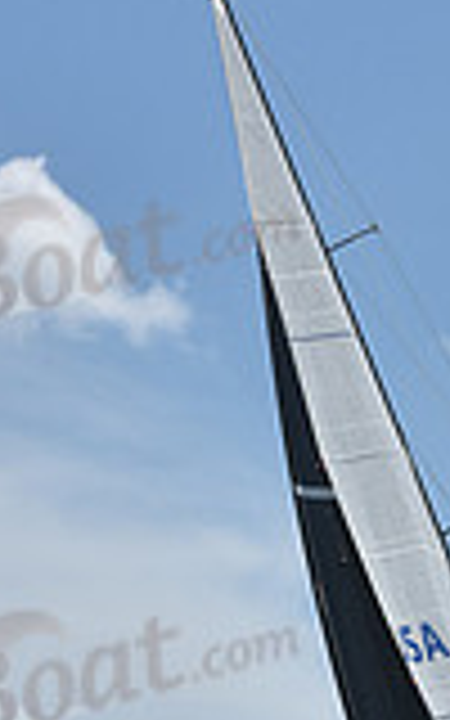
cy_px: 878
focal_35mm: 258
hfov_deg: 5.1
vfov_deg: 8.1
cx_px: 533
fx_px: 5063
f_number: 9
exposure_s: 1/1250
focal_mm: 70
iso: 250
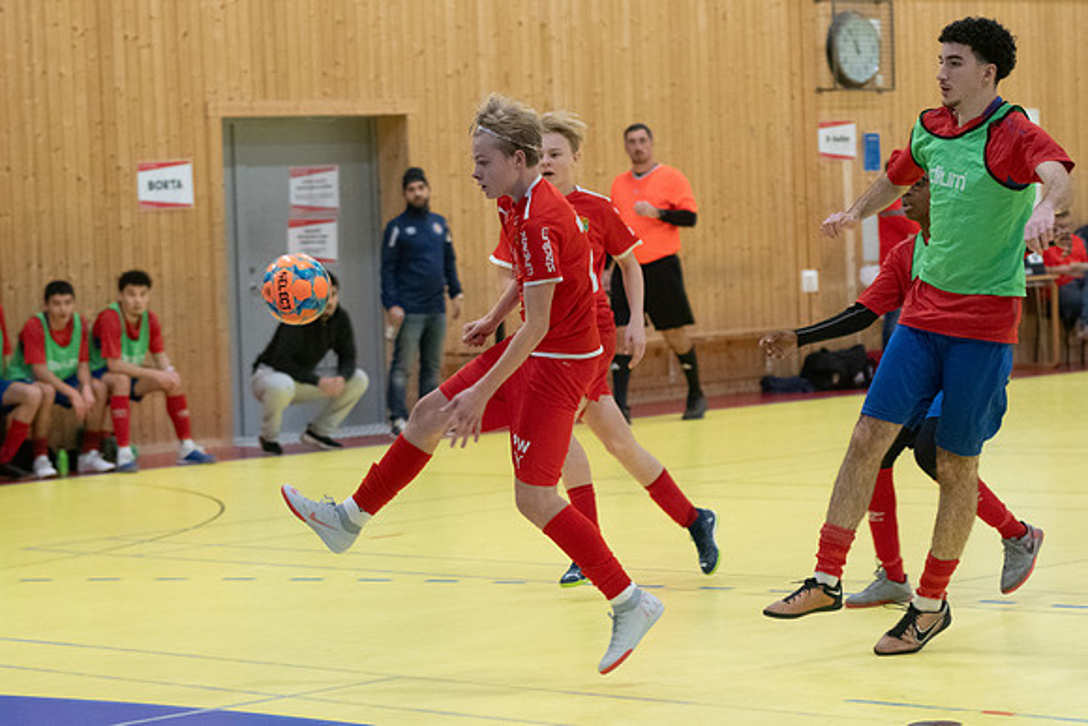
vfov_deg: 12.7
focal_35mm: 108
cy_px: 363
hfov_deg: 18.9
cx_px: 544
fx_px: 3269
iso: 5600
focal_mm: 70
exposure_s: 1/500
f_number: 3.2
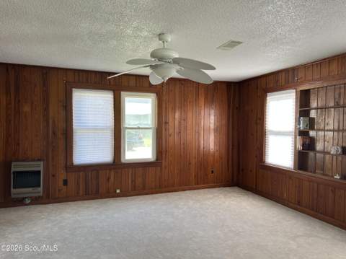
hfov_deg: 71.7
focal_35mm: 24
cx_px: 173
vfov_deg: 56.7
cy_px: 130
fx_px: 240
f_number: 1.78
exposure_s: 1/121
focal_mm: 6.86
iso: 100
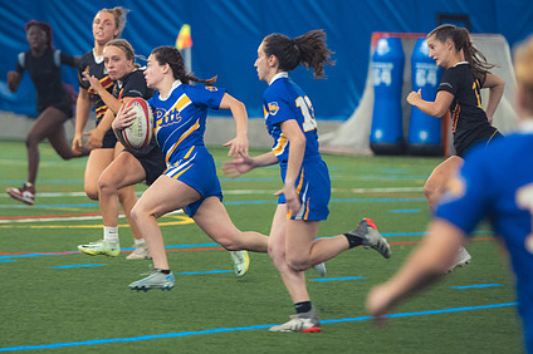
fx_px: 5000
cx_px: 189
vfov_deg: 4.1
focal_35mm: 338
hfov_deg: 6.1
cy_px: 133
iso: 2800
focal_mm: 165
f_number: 2.8
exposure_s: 1/320
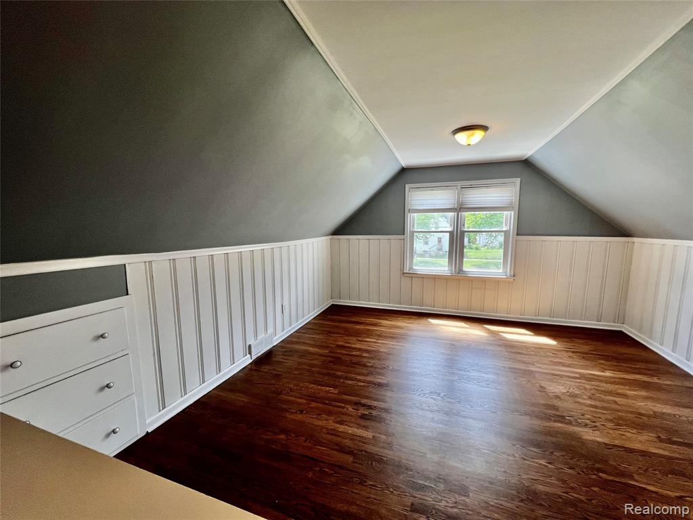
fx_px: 260
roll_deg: +0.5
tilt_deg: -7.4
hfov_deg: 106.2
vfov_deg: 89.9
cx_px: 346
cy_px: 260
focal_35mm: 13
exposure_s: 1/120
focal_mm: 1.57
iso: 64
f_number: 1.8
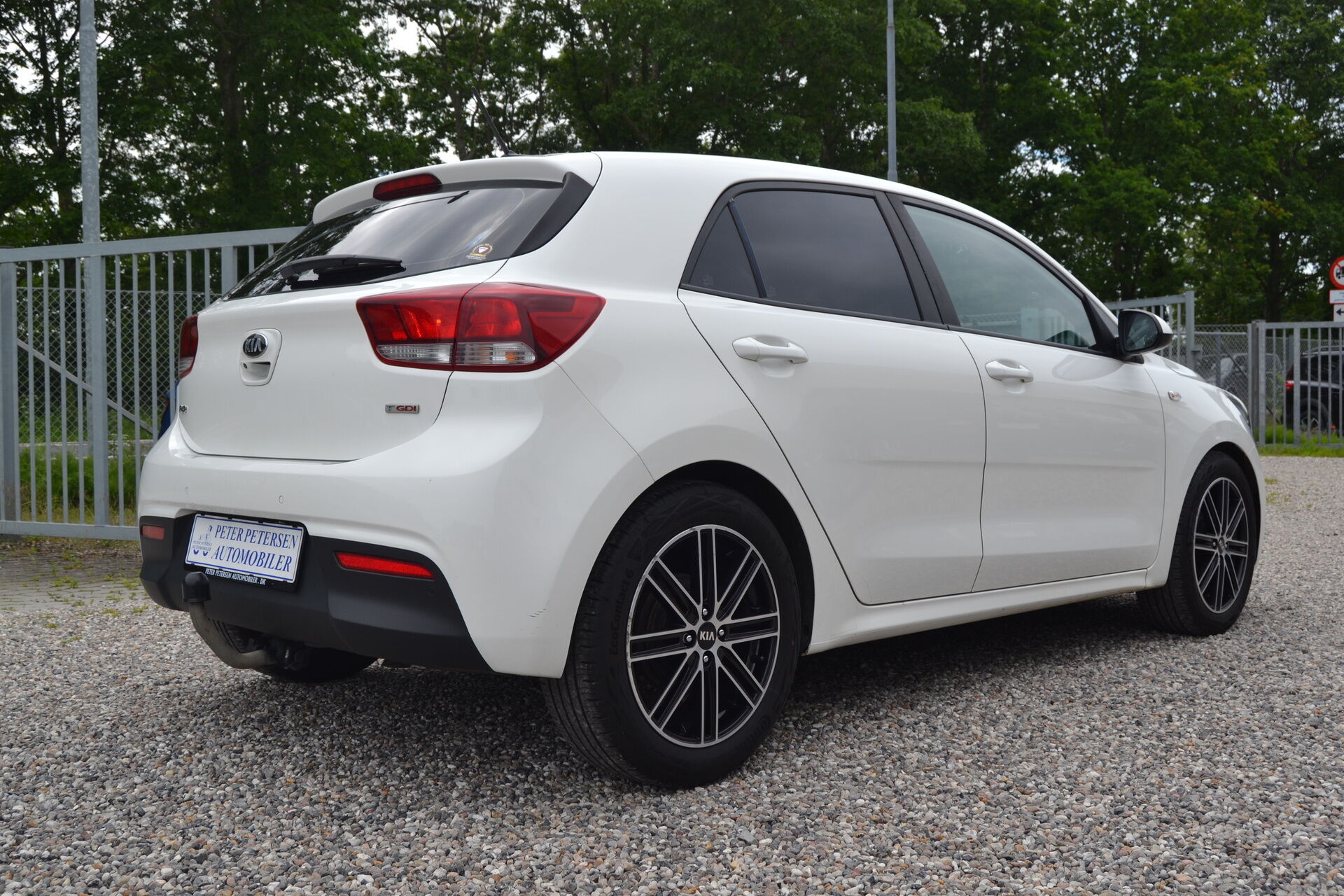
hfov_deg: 53.1
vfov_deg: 36.9
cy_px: 448
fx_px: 1344
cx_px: 672
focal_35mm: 36
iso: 100
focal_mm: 24
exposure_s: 1/250
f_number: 8
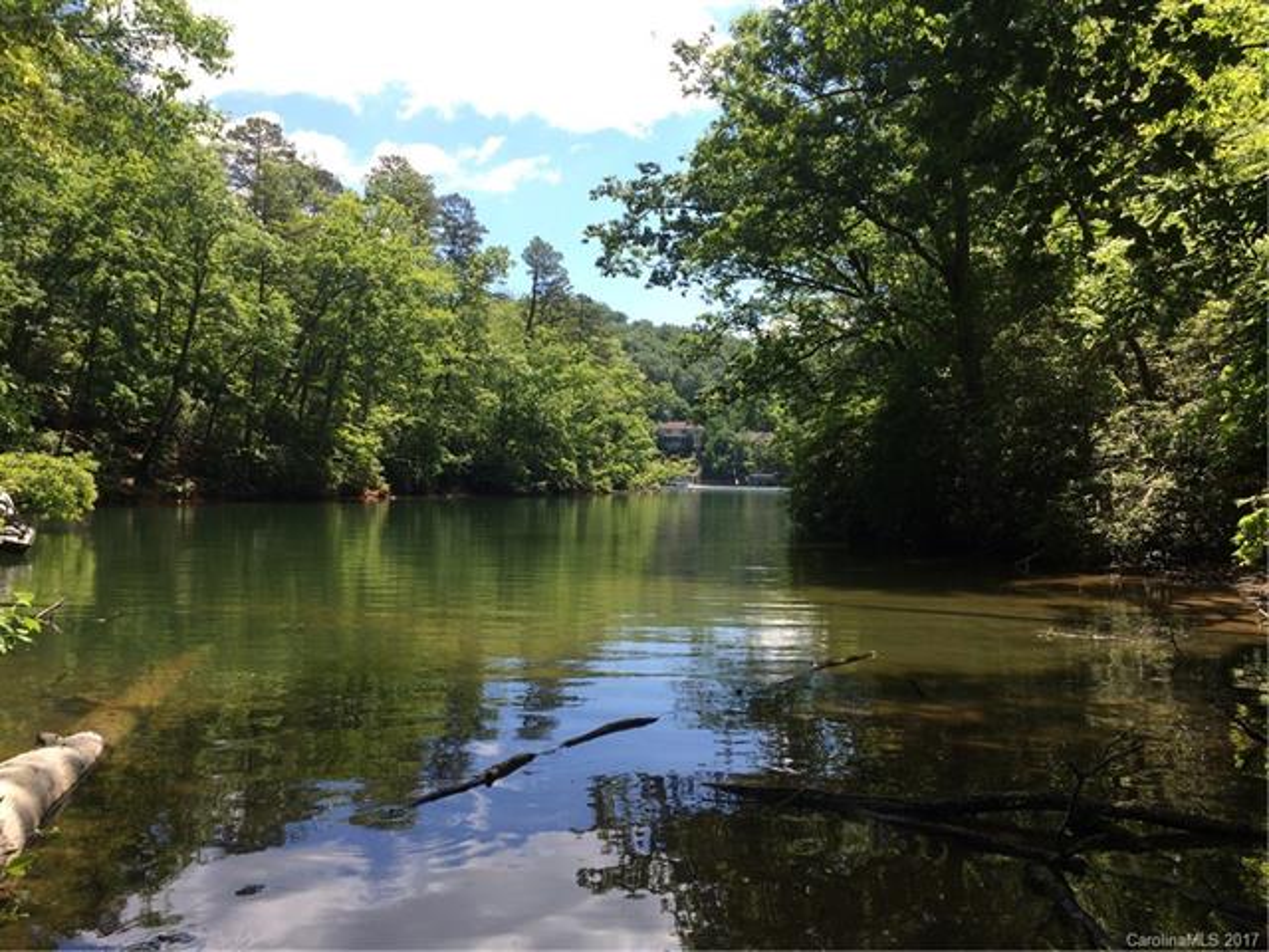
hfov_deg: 61.7
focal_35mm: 29
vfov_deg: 48.2
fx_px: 1063
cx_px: 634
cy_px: 476
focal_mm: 4.15
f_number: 2.2
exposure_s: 1/873
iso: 32
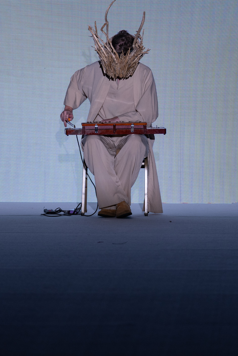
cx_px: 122
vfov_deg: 4.7
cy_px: 123
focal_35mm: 435
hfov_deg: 3.2
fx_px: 4312
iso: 250
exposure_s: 1/320
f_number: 2.8
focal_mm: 200
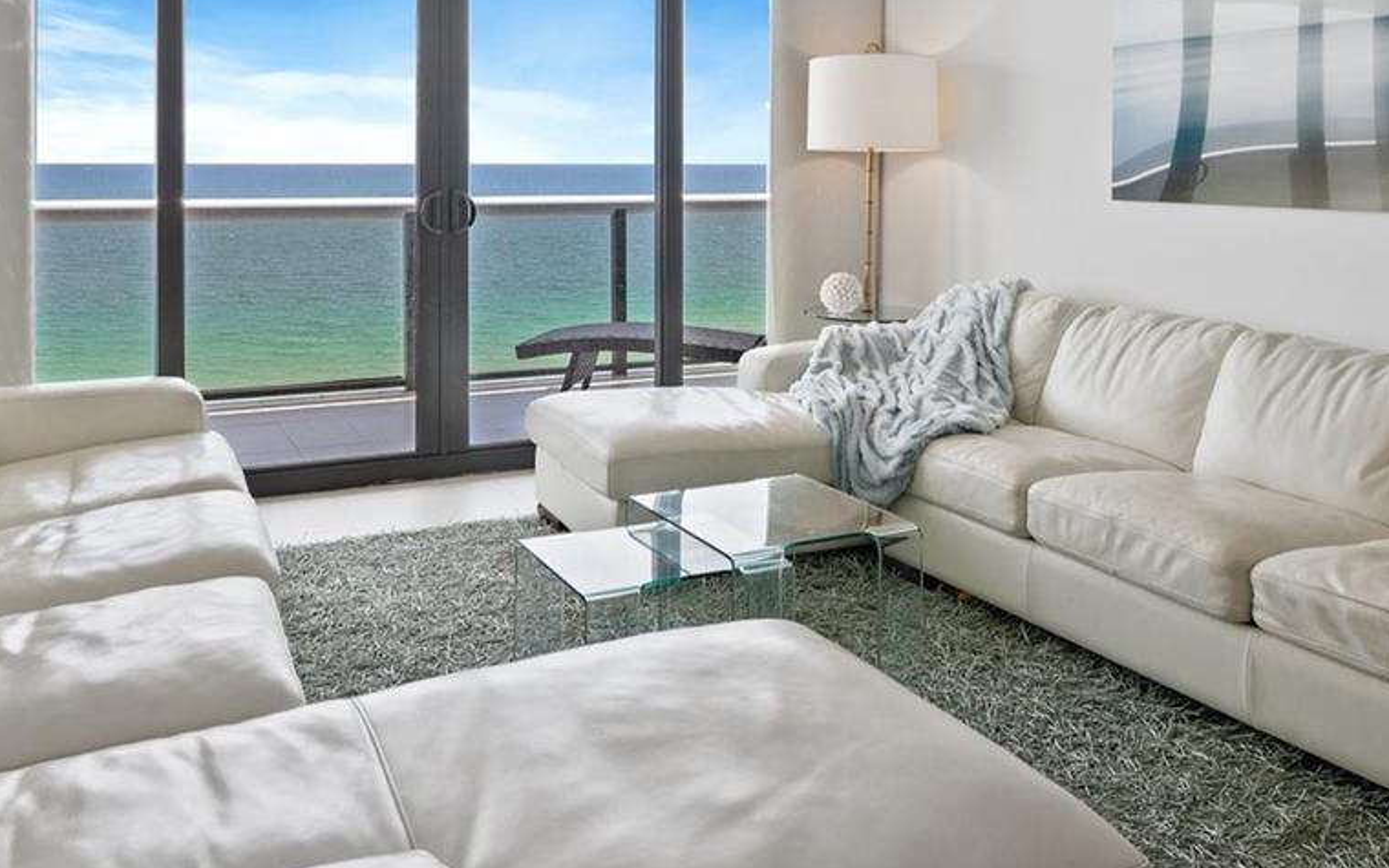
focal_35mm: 30
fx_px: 1136
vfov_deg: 40.5
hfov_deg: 62.5
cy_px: 206
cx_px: 578
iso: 200
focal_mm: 14
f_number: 8
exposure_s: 1/50
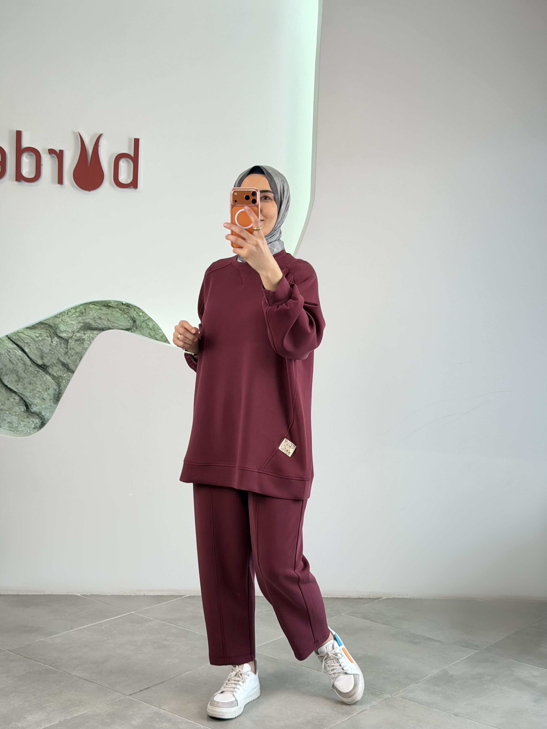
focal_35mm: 48
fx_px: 1011
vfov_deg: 39.7
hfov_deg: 30.3
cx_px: 274
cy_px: 364
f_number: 1.78
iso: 50
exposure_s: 1/99
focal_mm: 6.76
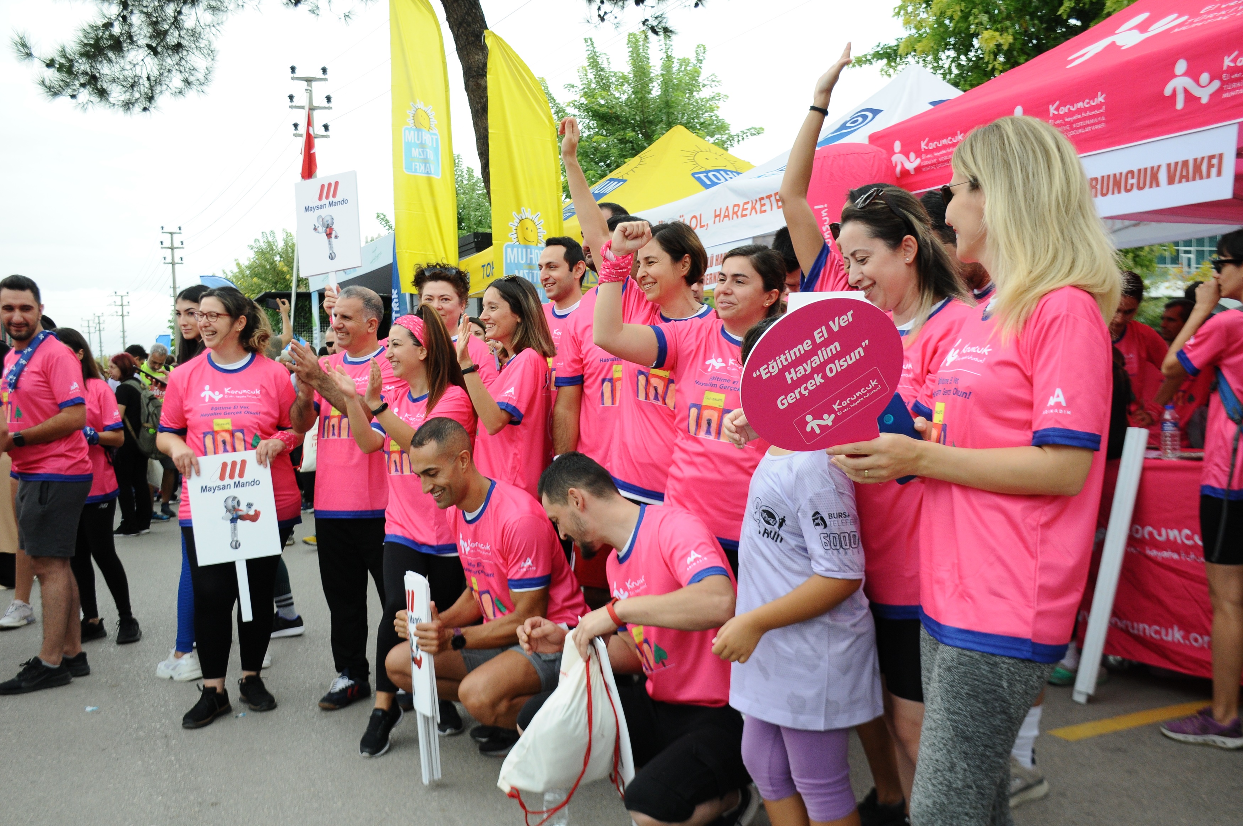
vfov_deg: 38.3
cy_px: 413
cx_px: 622
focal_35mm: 34
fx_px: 1190
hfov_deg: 55.2
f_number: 4.5
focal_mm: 23
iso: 640
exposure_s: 1/1000
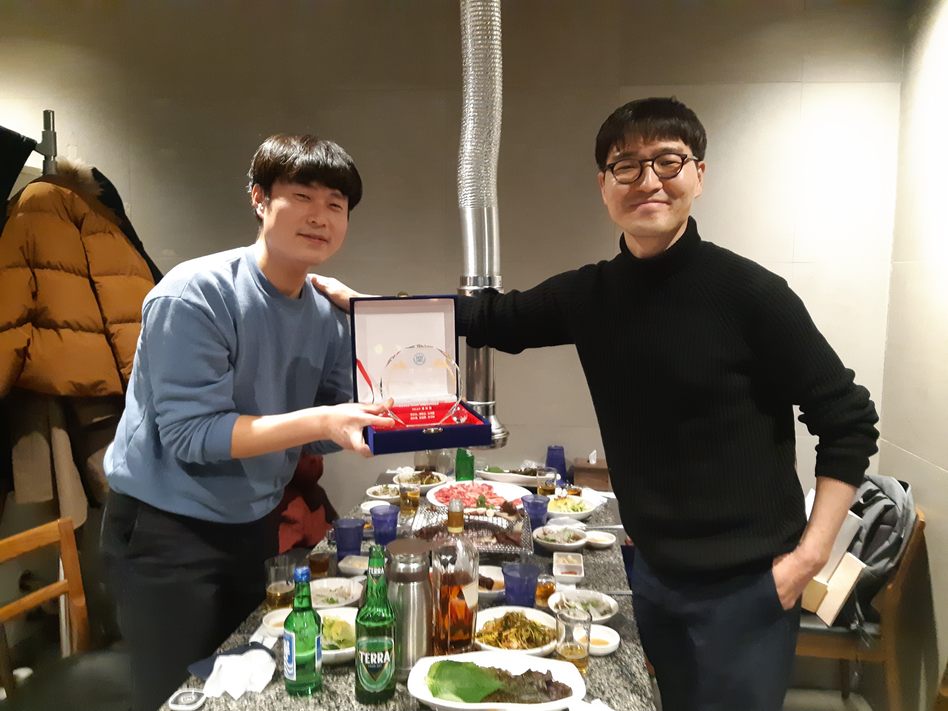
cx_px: 474
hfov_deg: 67.3
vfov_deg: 53.1
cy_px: 356
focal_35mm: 26
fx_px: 712
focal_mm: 3.93
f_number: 1.7
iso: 500
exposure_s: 1/24
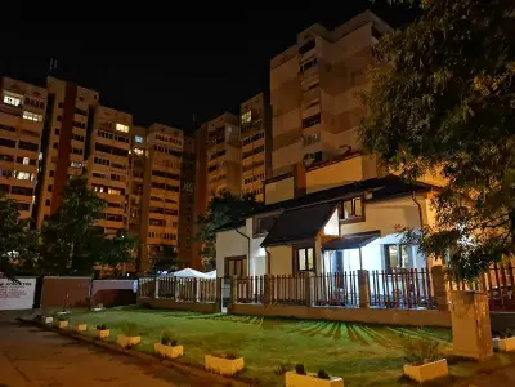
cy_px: 194
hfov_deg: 65.3
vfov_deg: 51.4
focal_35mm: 27
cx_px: 258
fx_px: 402
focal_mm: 3.95
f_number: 1.8
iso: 1250
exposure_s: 5
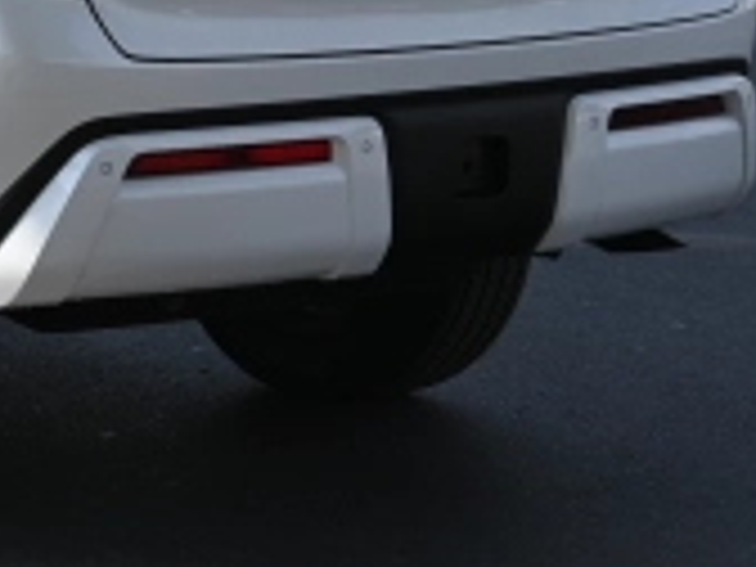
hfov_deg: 10.9
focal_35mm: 175
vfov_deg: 8.4
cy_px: -56
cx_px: -284
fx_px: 3831
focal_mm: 41
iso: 100
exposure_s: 1/400
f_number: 7.1
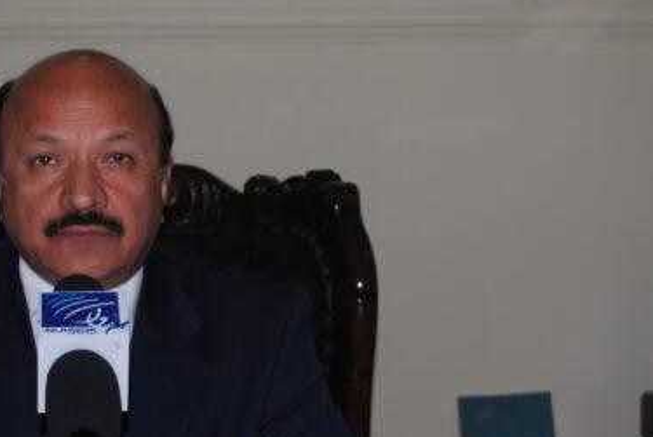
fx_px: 1617
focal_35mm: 89
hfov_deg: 22.8
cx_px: 259
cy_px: 350
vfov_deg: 15.3
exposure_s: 1/60
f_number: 4.5
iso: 200
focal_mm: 29
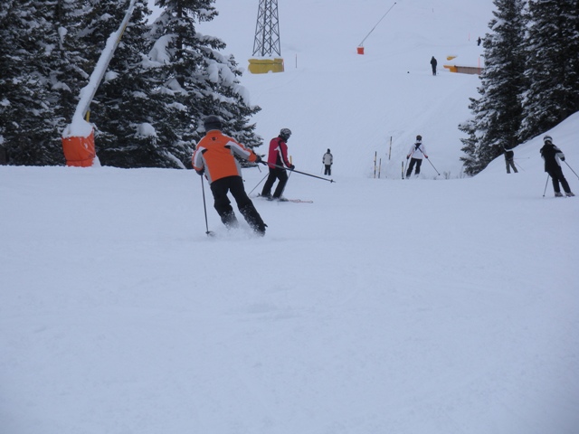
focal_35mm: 121
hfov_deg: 16.3
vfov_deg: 12.2
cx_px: 290
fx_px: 2024
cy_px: 217
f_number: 5.3
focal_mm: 21.2
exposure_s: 1/538
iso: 64
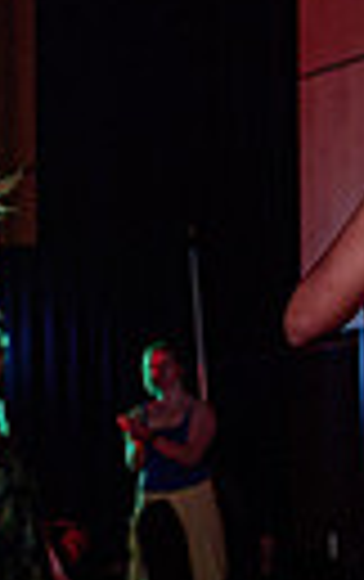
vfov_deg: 11.9
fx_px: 2768
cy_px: 522
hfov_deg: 6.8
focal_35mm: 175
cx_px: -745
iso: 1000
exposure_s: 1/60
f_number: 3.2
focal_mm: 34
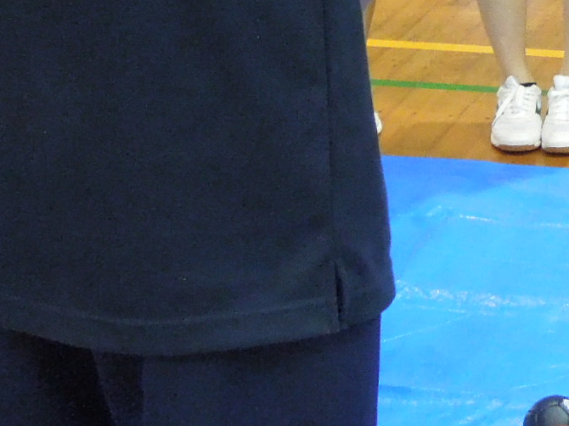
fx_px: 1972
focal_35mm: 120
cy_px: -109
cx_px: 718
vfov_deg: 12.0
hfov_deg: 15.7
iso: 1100
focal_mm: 5.6
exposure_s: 1/30
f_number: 3.6
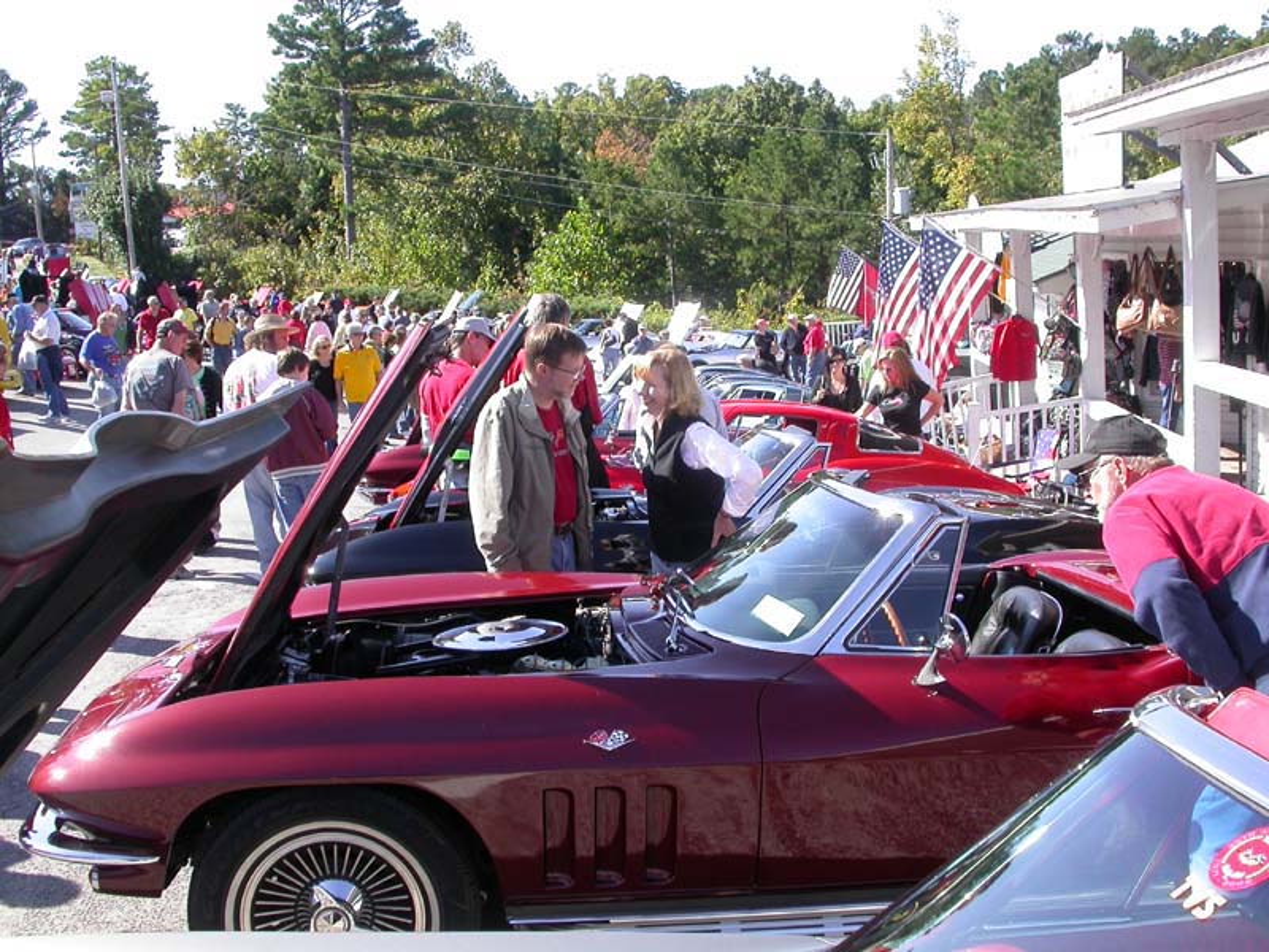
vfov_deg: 37.7
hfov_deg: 49.0
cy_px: 476
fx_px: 1393
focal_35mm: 38
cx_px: 634
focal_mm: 7.85
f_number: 5.3
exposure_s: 1/176
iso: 100
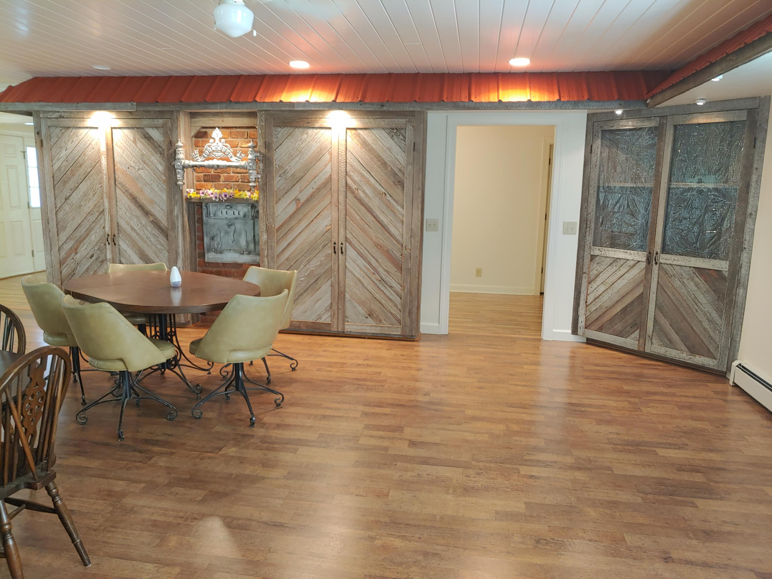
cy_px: 290
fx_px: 558
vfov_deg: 54.9
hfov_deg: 69.4
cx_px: 386
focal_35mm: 25
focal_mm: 4.23
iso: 200
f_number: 1.5
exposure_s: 1/40
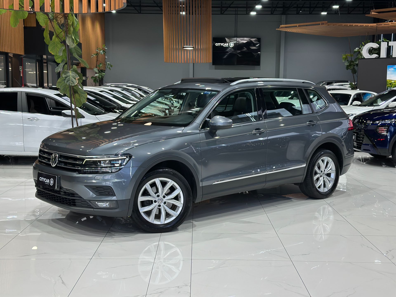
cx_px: 198
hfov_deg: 39.7
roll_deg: -1.1
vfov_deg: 30.3
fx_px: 549
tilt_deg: -7.1
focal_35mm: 48
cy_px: 148
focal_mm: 6.86
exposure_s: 1/120
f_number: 1.78
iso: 160
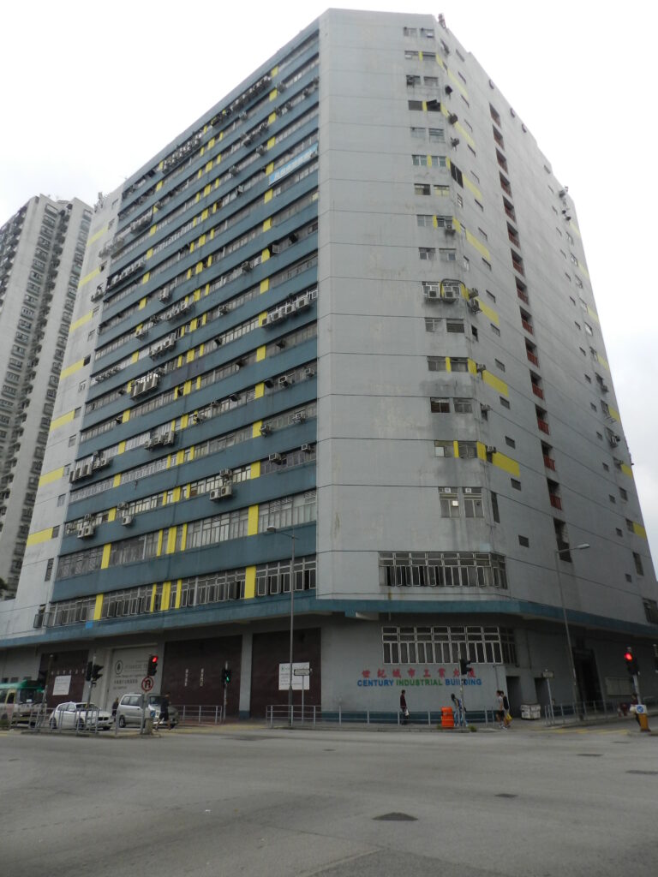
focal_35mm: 23
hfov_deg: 58.9
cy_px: 438
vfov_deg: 73.9
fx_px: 583
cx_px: 329
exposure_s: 1/640
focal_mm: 4
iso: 160
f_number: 3.4
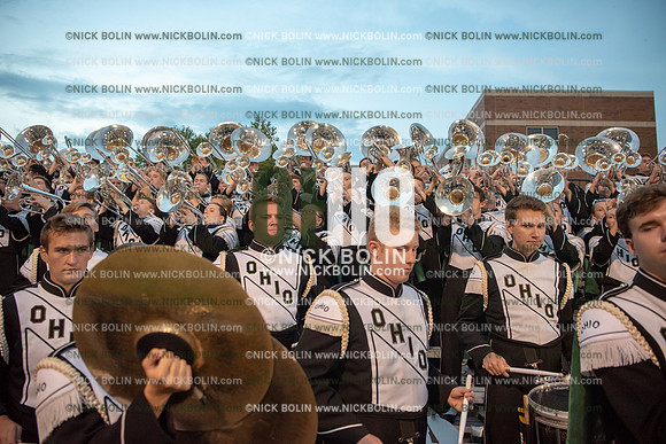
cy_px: 222
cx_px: 333
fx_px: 444
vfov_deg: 53.2
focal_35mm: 24
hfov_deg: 73.7
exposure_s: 1/250
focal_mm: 24
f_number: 3.2
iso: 2000
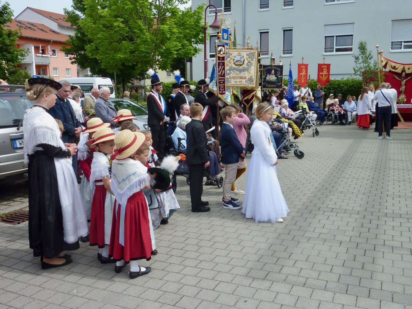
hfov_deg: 61.7
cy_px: 154
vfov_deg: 48.2
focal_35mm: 29
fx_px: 345
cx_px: 206
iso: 80
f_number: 4.5
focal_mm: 4.7
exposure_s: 1/500
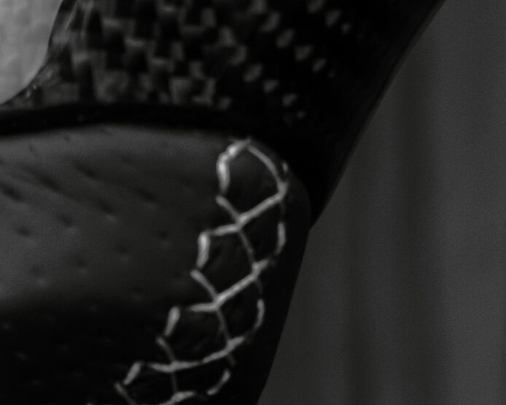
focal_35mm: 182
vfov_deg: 8.3
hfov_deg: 10.5
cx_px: -17
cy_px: 620
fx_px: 2721
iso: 500
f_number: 6.3
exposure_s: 1/125
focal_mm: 35
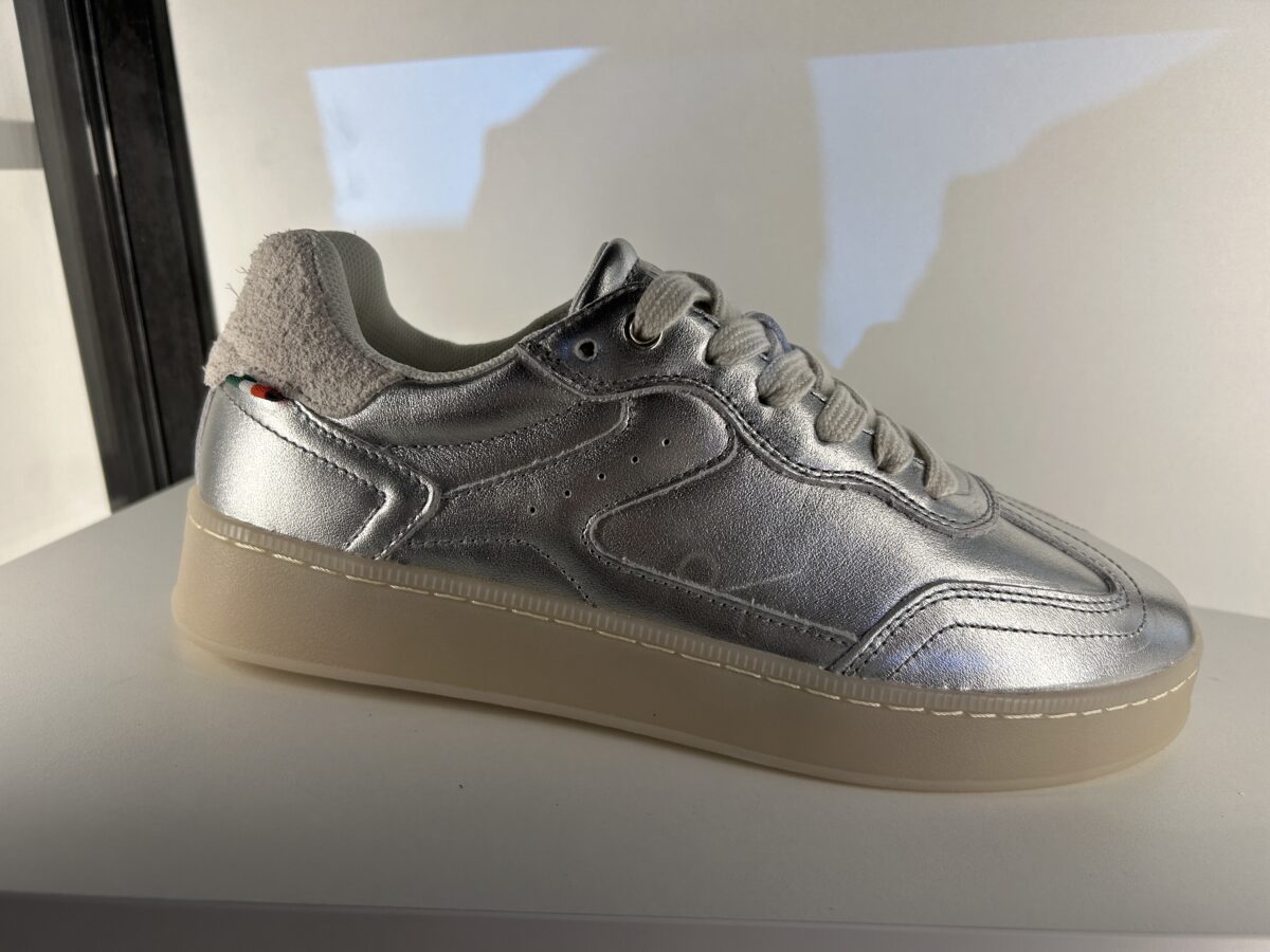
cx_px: 635
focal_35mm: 26
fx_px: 954
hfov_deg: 67.3
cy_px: 476
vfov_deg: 53.1
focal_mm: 5.7
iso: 50
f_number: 1.5
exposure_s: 1/397
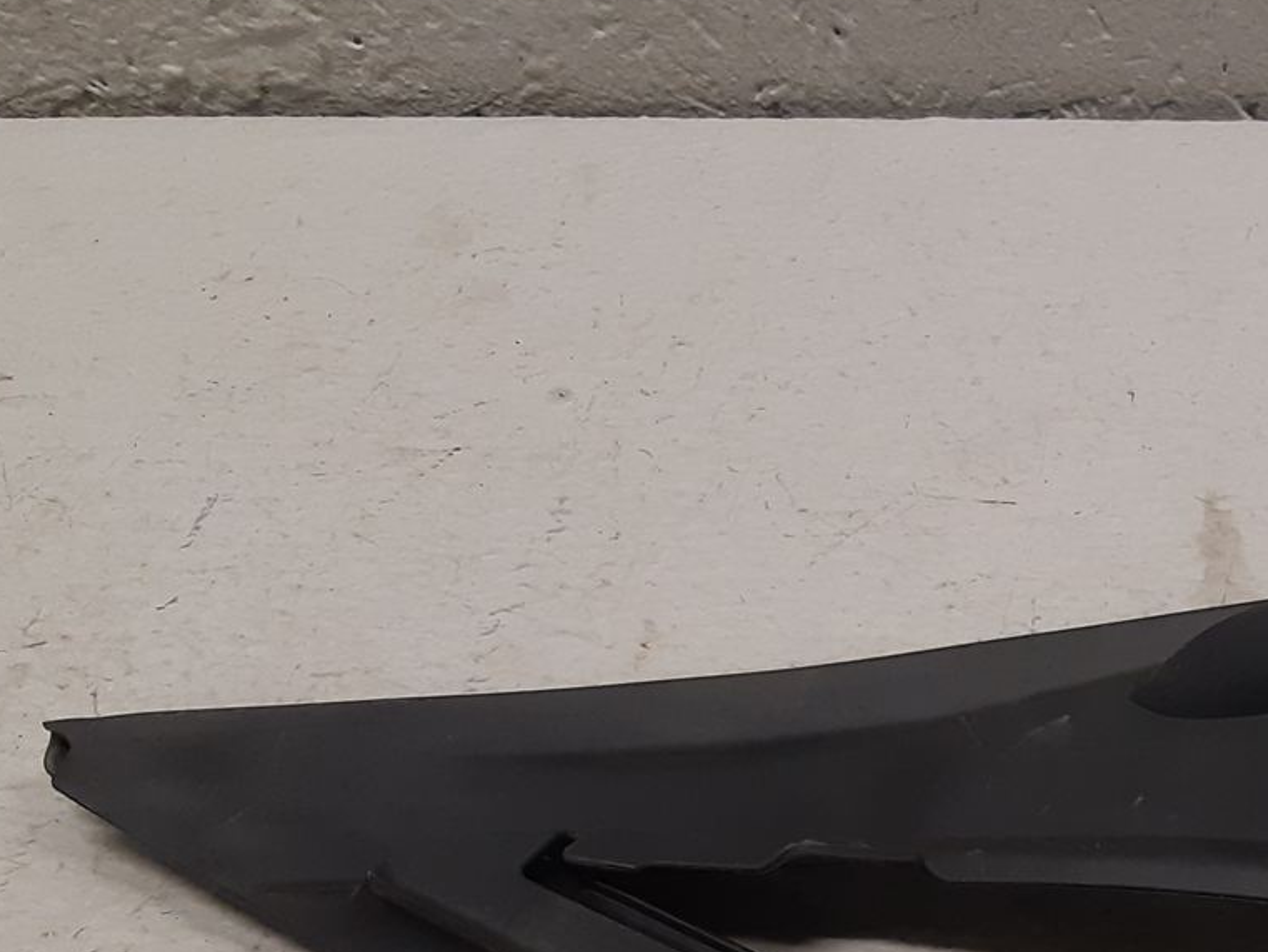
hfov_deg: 25.9
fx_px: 2565
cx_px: 1365
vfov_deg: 20.3
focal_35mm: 70
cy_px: 962
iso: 125
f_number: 1.7
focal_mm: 3.93
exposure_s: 1/50
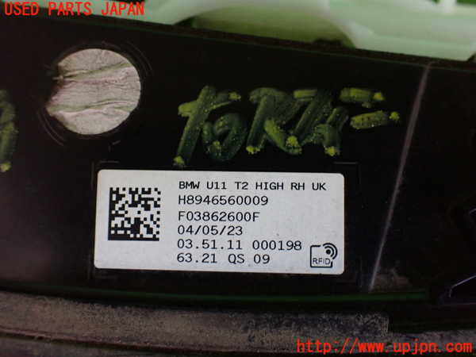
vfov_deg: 46.8
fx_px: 413
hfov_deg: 60.0
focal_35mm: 30
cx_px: 238
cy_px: 178
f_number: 2.3
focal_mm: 5.4
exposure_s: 1/100
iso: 800
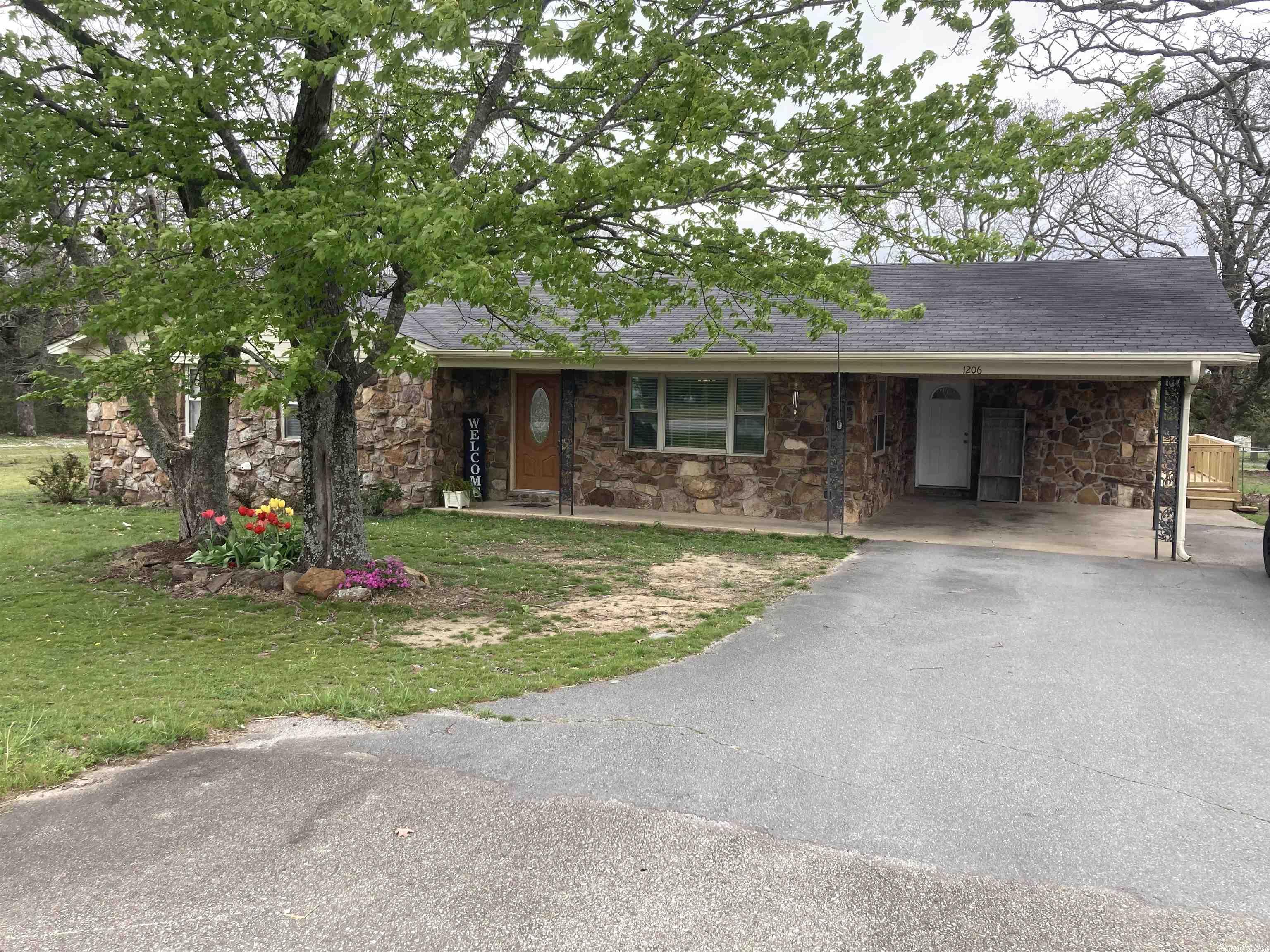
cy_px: 476
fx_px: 1027
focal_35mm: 28
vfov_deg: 49.7
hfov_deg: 63.4
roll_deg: -1.6
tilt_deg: -3.5
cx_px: 635
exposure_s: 1/600
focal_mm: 3.99
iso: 20
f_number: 1.8
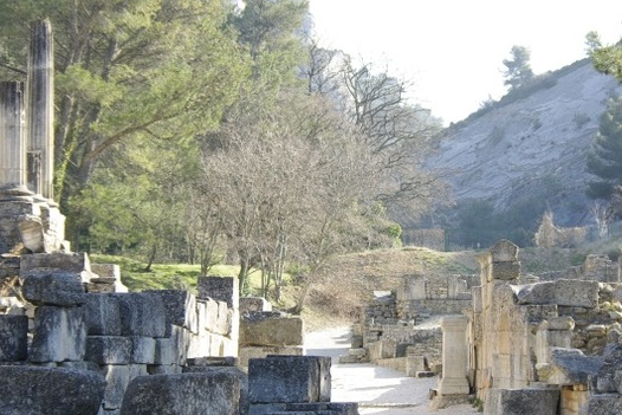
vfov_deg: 12.1
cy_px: 280
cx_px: 363
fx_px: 1953
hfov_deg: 18.1
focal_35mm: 113
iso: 100
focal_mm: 50
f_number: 5
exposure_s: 1/125
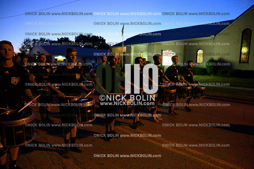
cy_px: 84
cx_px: 127
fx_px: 169
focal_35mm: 24
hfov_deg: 73.8
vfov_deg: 53.1
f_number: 4
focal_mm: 24
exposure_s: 1/250
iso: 32000
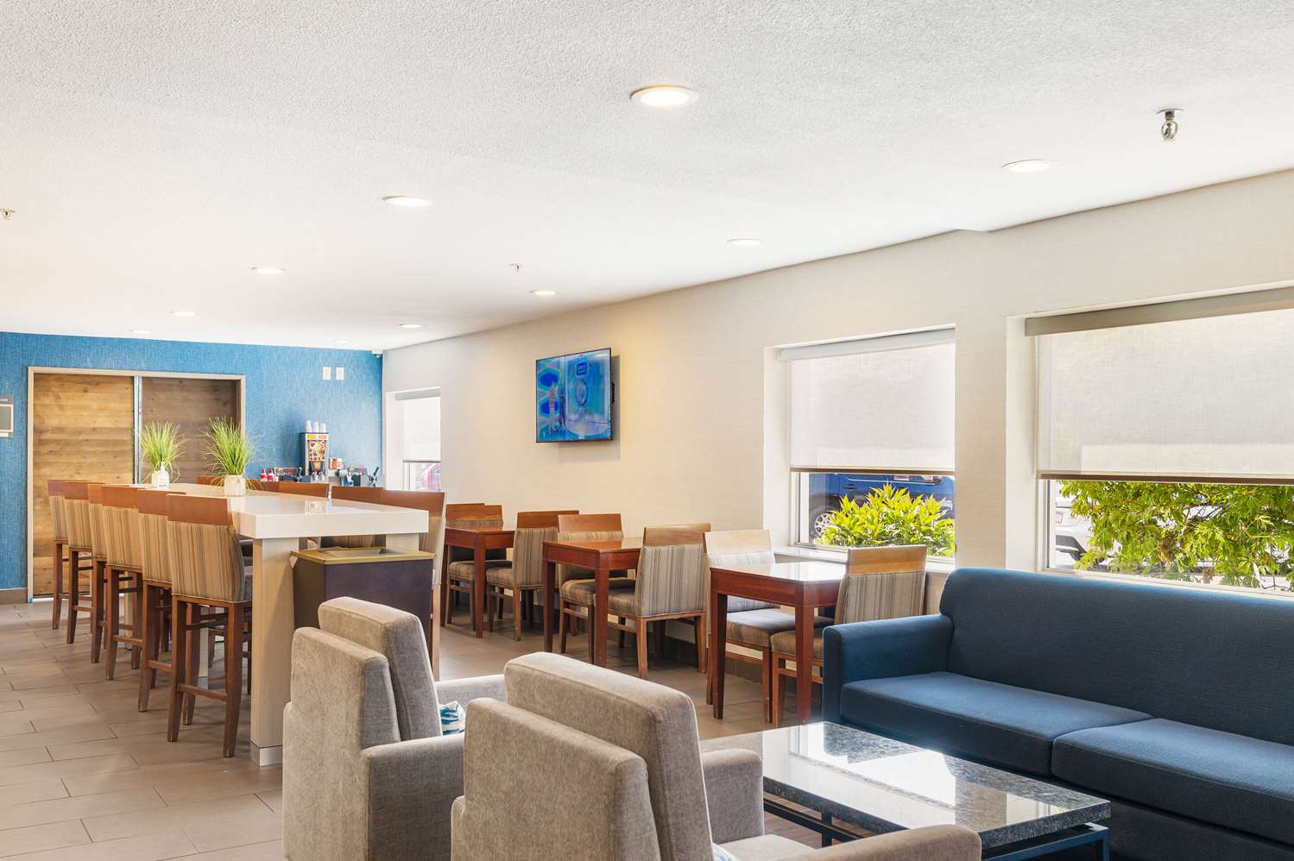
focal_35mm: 30
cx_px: 647
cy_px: 430
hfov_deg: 62.0
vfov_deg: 43.6
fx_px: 1078
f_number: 9
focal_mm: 30
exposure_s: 1/25
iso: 500
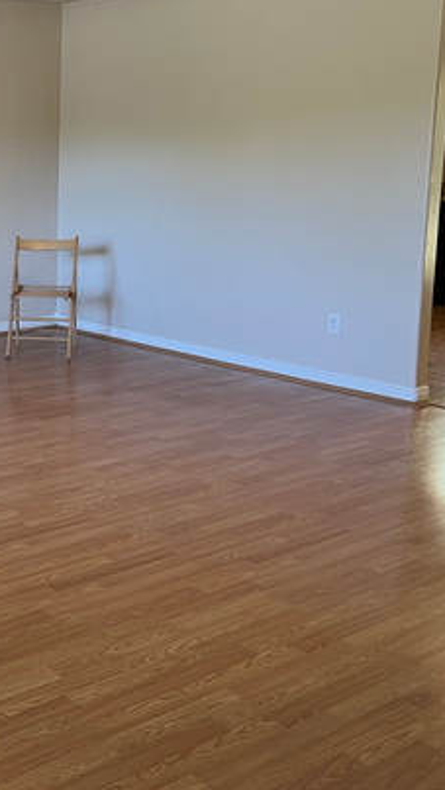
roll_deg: +0.7
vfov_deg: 45.3
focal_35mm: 45
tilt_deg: -10.2
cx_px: -118
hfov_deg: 23.7
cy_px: 323
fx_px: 943
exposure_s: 1/60
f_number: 1.5
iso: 80
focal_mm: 5.7
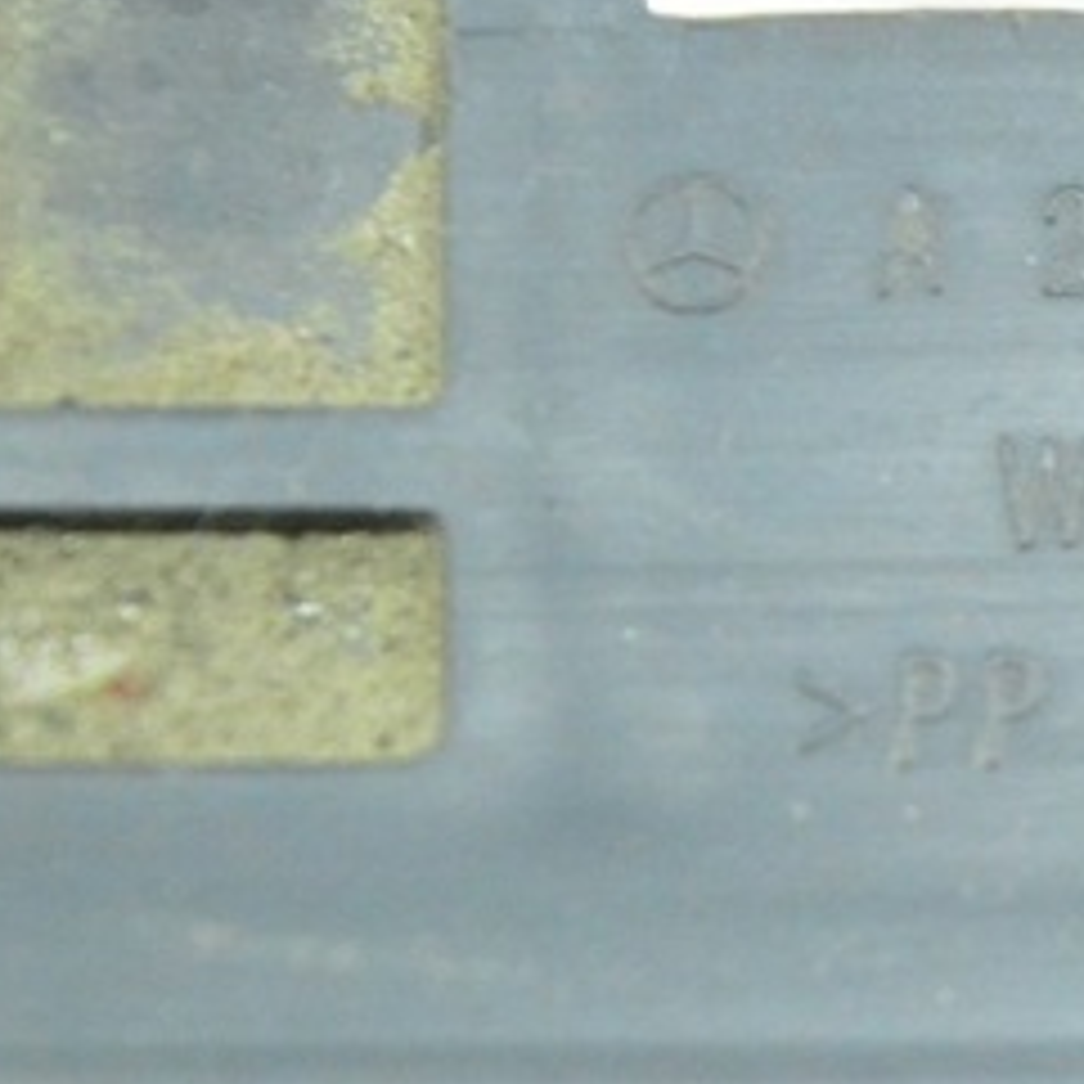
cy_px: 430
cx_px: 1345
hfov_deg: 9.3
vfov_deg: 9.4
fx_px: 6594
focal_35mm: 186
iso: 6400
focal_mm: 55
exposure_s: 1/125
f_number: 5.6
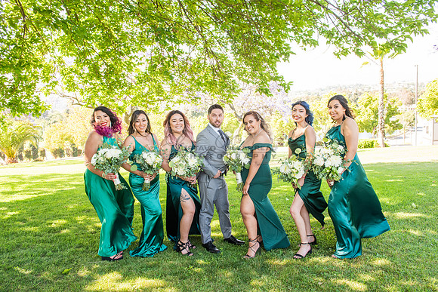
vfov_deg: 48.0
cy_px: 146
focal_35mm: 27
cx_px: 219
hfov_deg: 67.4
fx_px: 329
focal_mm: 27
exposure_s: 1/200
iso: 500
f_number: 6.3
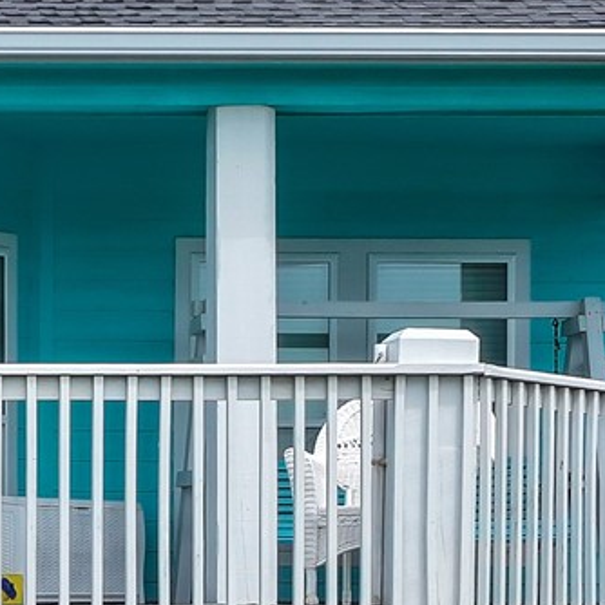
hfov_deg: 12.6
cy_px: 669
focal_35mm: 130
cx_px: -372
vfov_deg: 13.2
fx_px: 2571
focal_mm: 12.29
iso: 100
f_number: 2.8
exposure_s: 1/2000
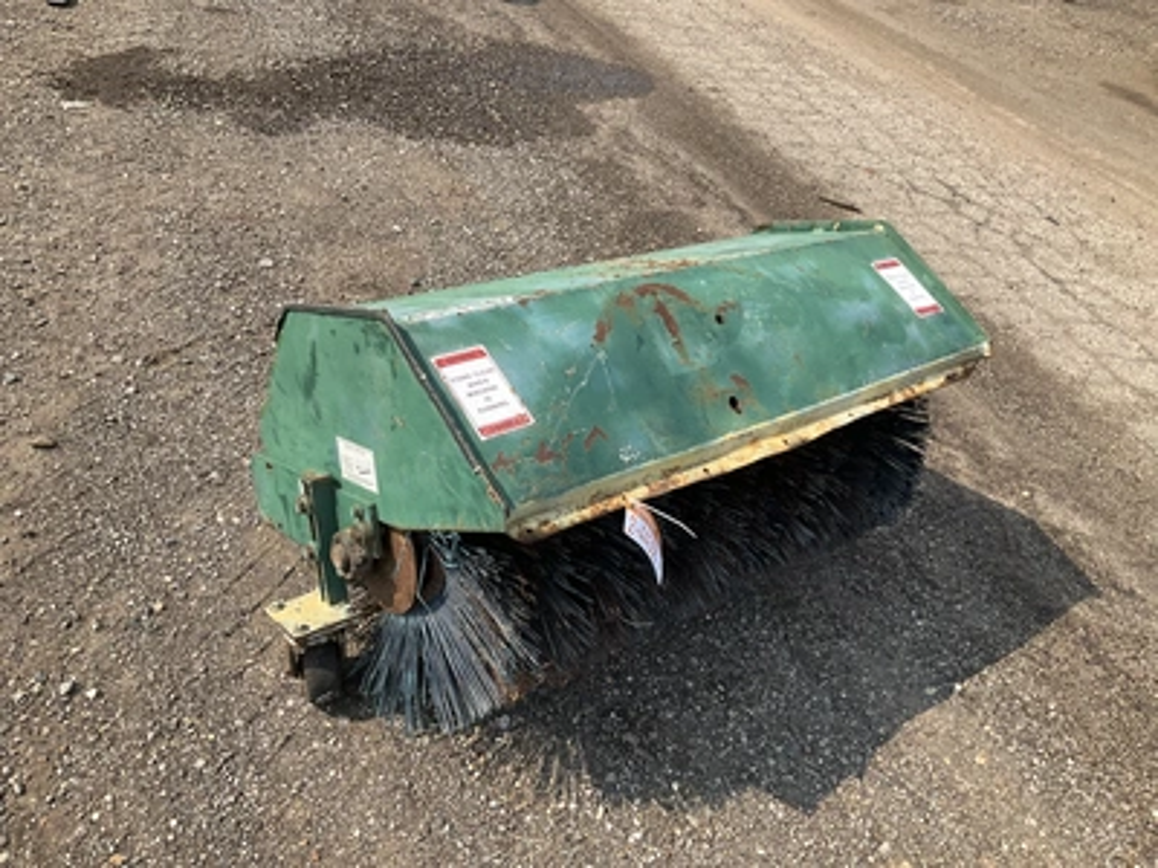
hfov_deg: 61.7
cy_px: 434
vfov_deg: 48.2
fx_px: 970
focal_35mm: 29
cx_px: 579
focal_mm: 3
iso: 25
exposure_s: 1/1035
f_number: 1.8
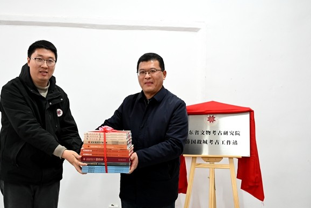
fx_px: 354
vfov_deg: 32.6
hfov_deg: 47.3
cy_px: 117
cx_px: 139
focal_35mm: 41
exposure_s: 1/125
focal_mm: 36
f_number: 4
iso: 2200
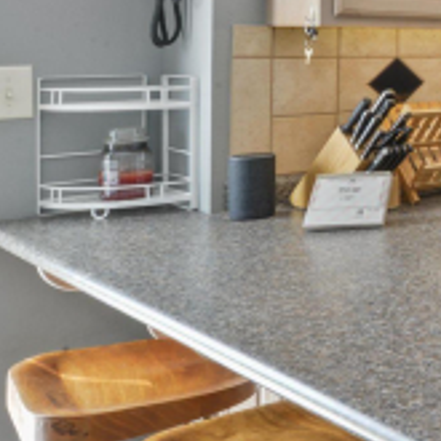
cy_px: 43
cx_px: 883
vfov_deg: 30.2
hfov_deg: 19.0
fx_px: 778
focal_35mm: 54
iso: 400
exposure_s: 1
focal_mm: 14
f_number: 22
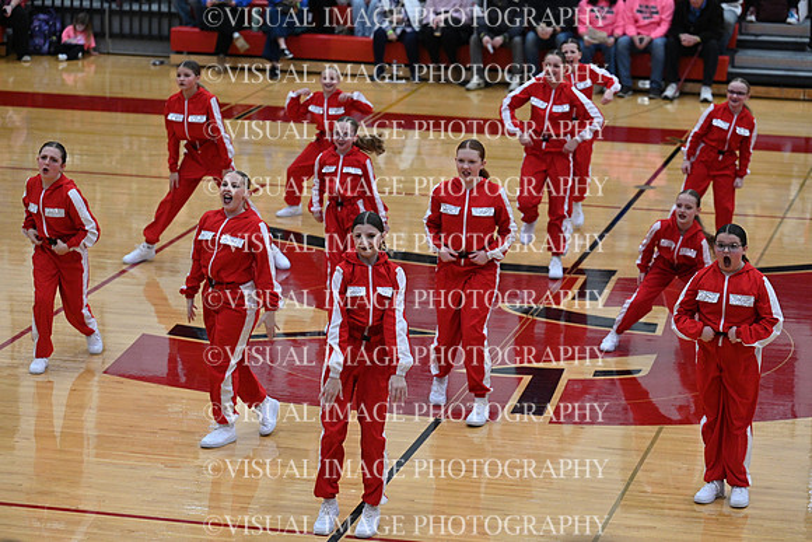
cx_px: 406
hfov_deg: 16.4
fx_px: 2820
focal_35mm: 125
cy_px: 271
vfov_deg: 11.0
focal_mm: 125
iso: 4000
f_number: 4
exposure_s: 1/400
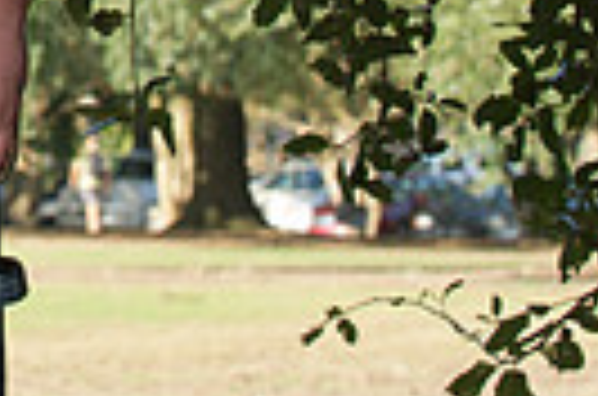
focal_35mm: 350
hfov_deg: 5.8
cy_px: -387
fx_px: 5800
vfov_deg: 3.9
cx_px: -301
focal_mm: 80
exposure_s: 1/200
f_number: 6.3
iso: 320
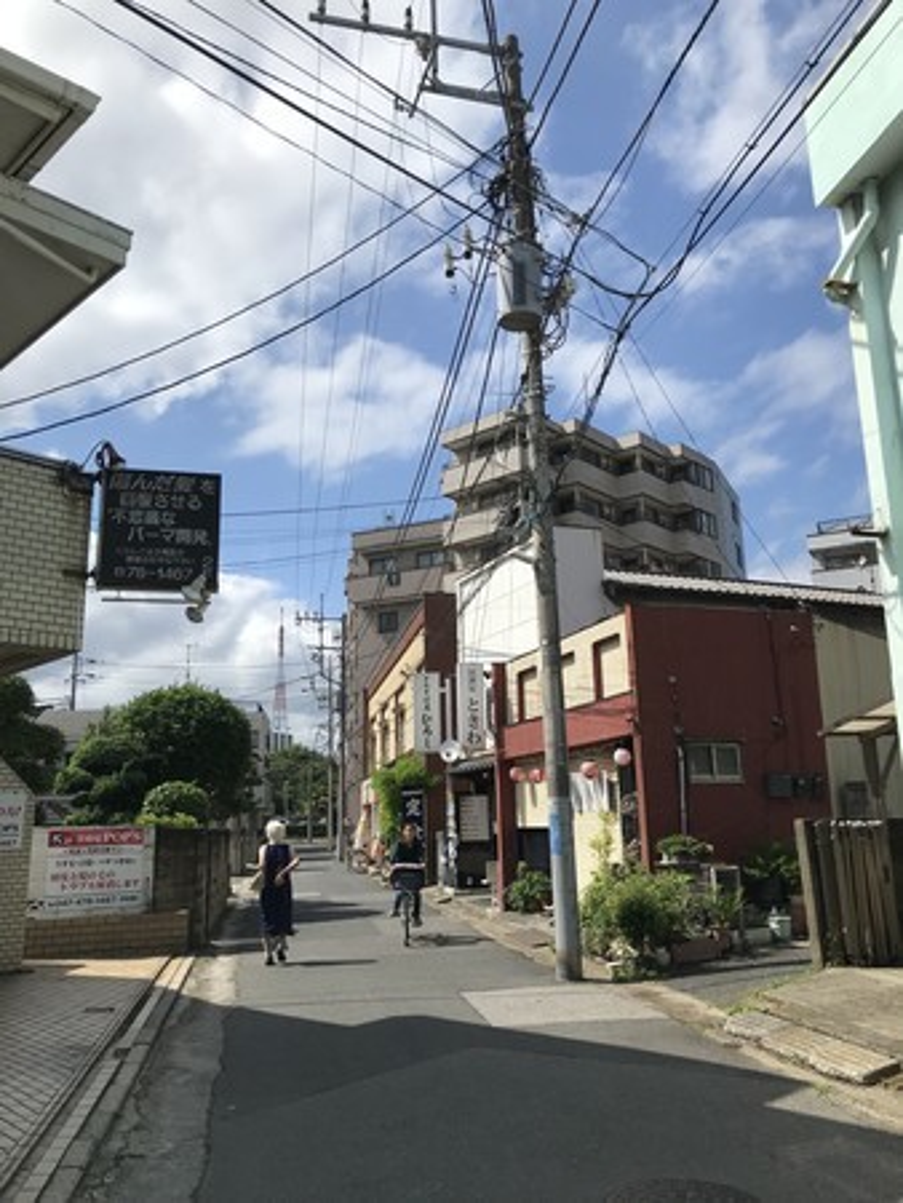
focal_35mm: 28
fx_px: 973
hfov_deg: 49.8
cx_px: 452
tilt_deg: +13.7
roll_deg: +1.2
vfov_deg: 63.4
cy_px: 602
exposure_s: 1/4167
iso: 20
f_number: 1.8
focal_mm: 3.99
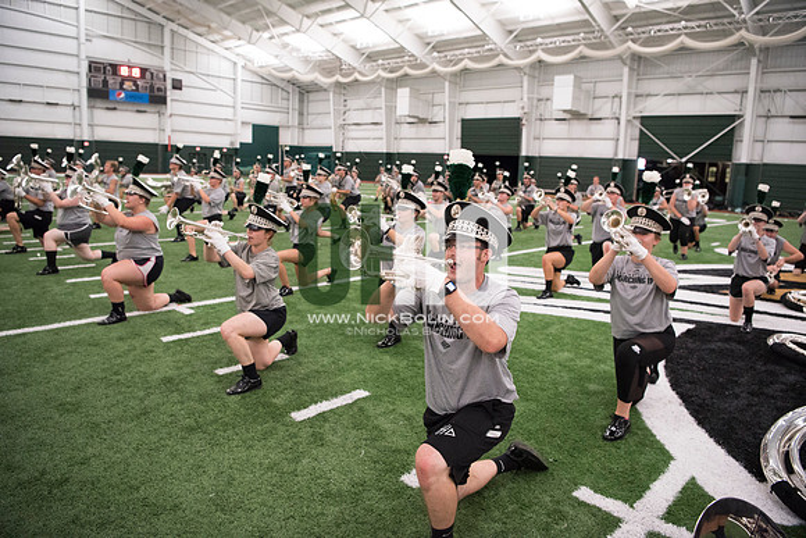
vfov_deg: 53.2
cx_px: 403
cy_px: 269
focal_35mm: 24
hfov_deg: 73.7
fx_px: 537
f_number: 3.2
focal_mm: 24
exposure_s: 1/320
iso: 3200
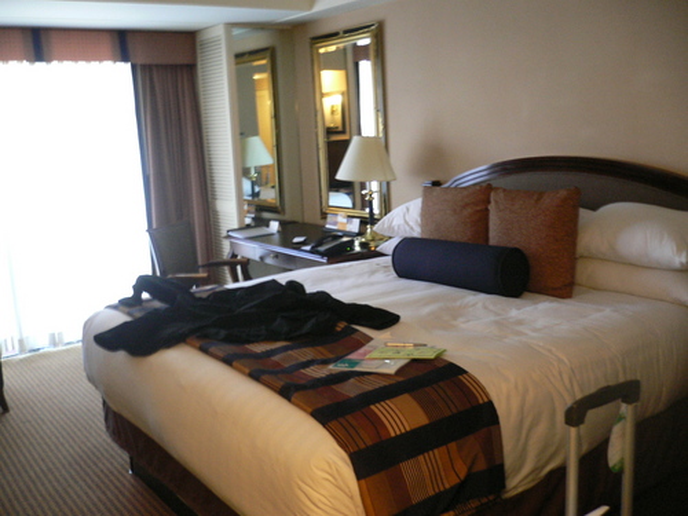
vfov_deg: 40.7
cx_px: 344
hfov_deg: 52.6
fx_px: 696
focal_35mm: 35
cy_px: 258
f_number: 2.8
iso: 200
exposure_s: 1/10
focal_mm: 5.8
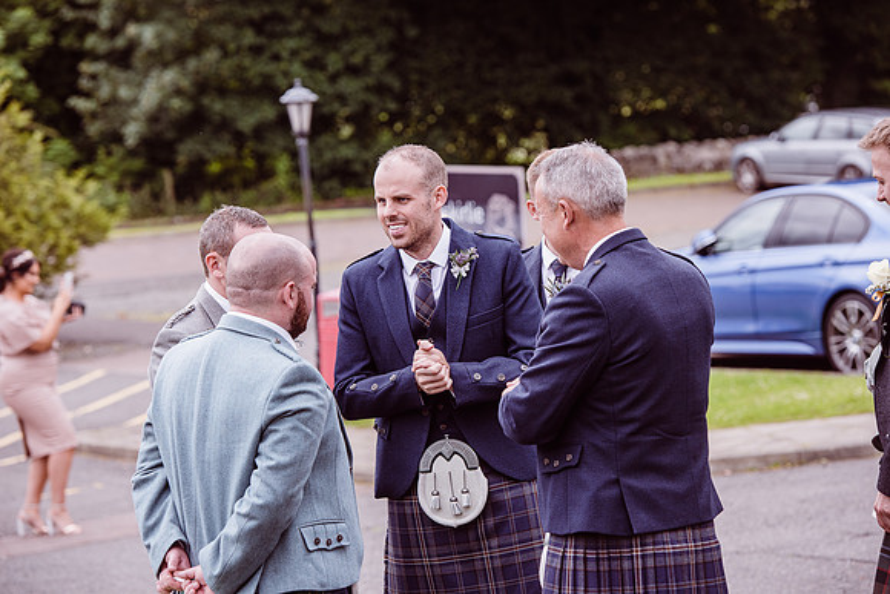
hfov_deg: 15.8
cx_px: 445
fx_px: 3214
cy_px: 297
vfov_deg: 10.6
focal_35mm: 130
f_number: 4.5
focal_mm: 130
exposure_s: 1/640
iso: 200
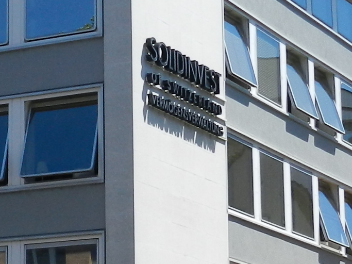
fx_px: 1556
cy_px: 124
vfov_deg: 9.7
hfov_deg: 12.7
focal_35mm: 153
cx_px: -38
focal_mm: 5.6
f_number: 3.7
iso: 160
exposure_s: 1/1000
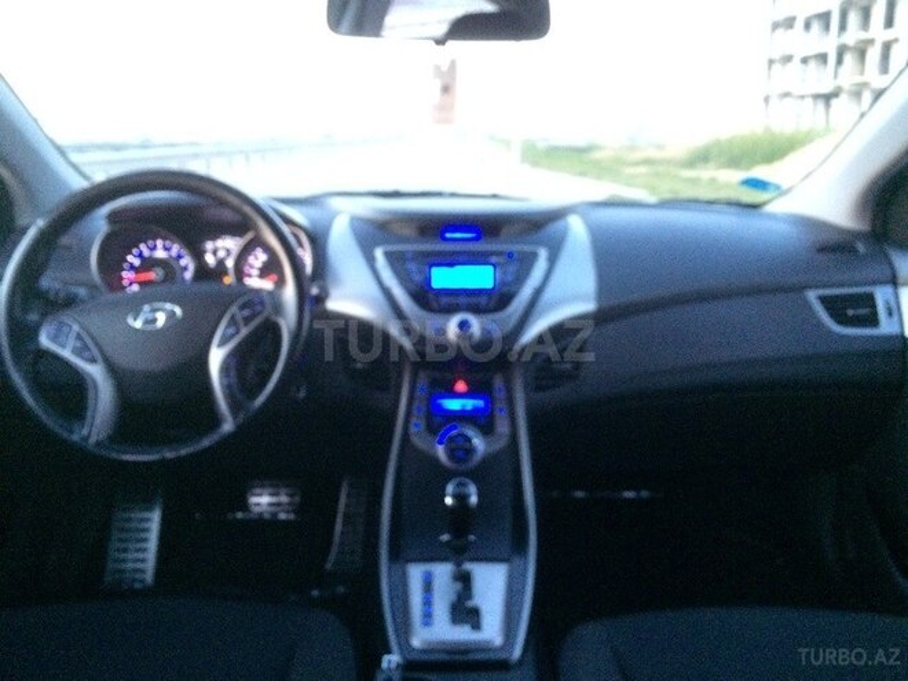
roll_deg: +0.9
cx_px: 454
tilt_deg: -14.2
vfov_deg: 48.2
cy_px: 340
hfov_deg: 61.7
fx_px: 761
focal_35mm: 29
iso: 500
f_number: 2.2
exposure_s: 1/17
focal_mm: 4.15
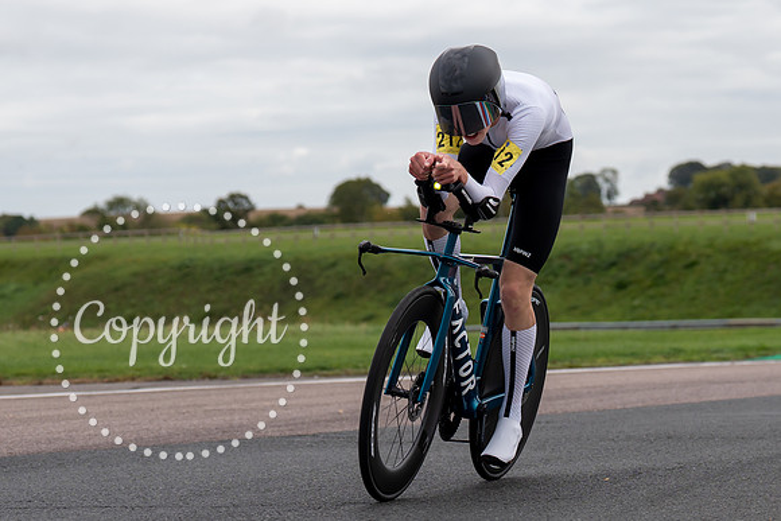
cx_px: 467
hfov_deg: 13.7
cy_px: 287
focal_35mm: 149
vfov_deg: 9.2
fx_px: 3240
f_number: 3.5
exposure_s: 1/1000
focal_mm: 70
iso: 125
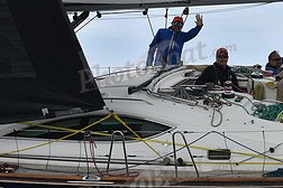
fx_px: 1266
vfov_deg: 8.5
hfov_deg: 12.6
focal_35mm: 161
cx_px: 295
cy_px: 106
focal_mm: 70
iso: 250
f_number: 6.3
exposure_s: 1/800
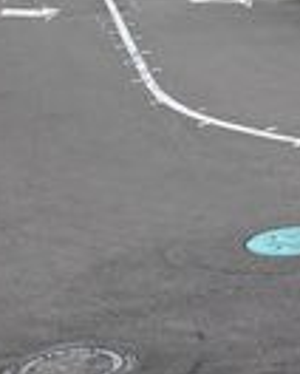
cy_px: -130
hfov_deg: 11.4
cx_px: 497
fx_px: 1417
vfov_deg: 14.3
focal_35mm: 128
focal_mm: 5.96
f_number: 1.6
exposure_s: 1/2151
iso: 50
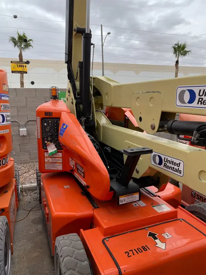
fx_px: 206
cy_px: 138
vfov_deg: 67.3
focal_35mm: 26
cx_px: 103
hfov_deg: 53.1
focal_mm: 4.25
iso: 32
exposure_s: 1/220
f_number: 1.8
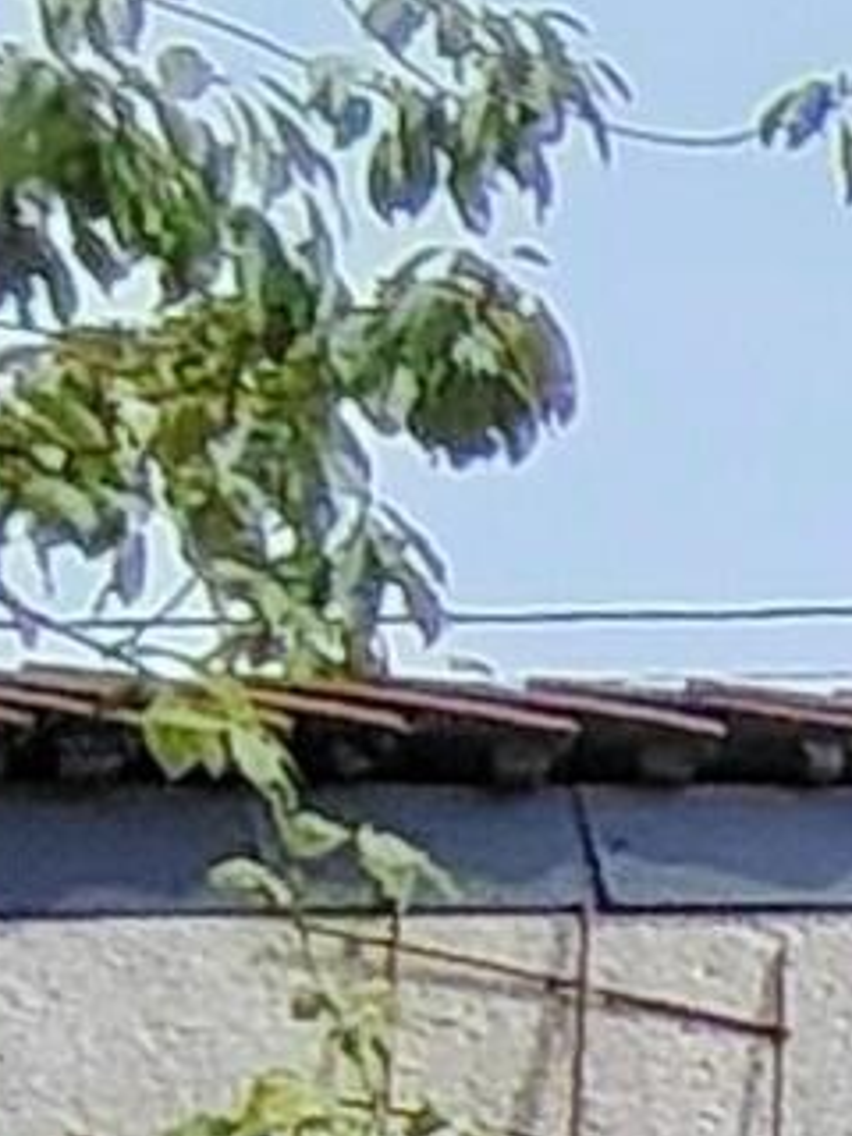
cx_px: 3241
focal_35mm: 128
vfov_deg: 13.2
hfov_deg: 8.0
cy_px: 2300
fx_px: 4201
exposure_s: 1/1320
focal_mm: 1.42
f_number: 2.2
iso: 100
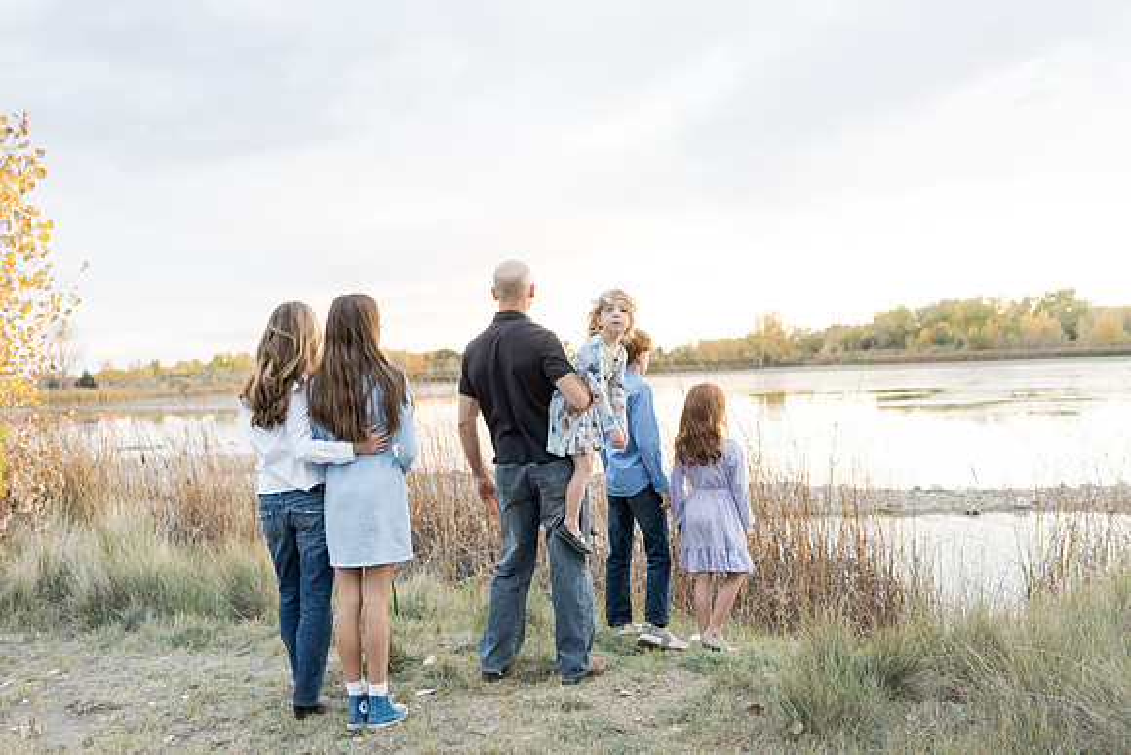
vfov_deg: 37.9
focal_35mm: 35
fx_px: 1100
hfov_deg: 54.4
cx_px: 566
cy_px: 378
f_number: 2.8
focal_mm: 35
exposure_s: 1/250
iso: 1250
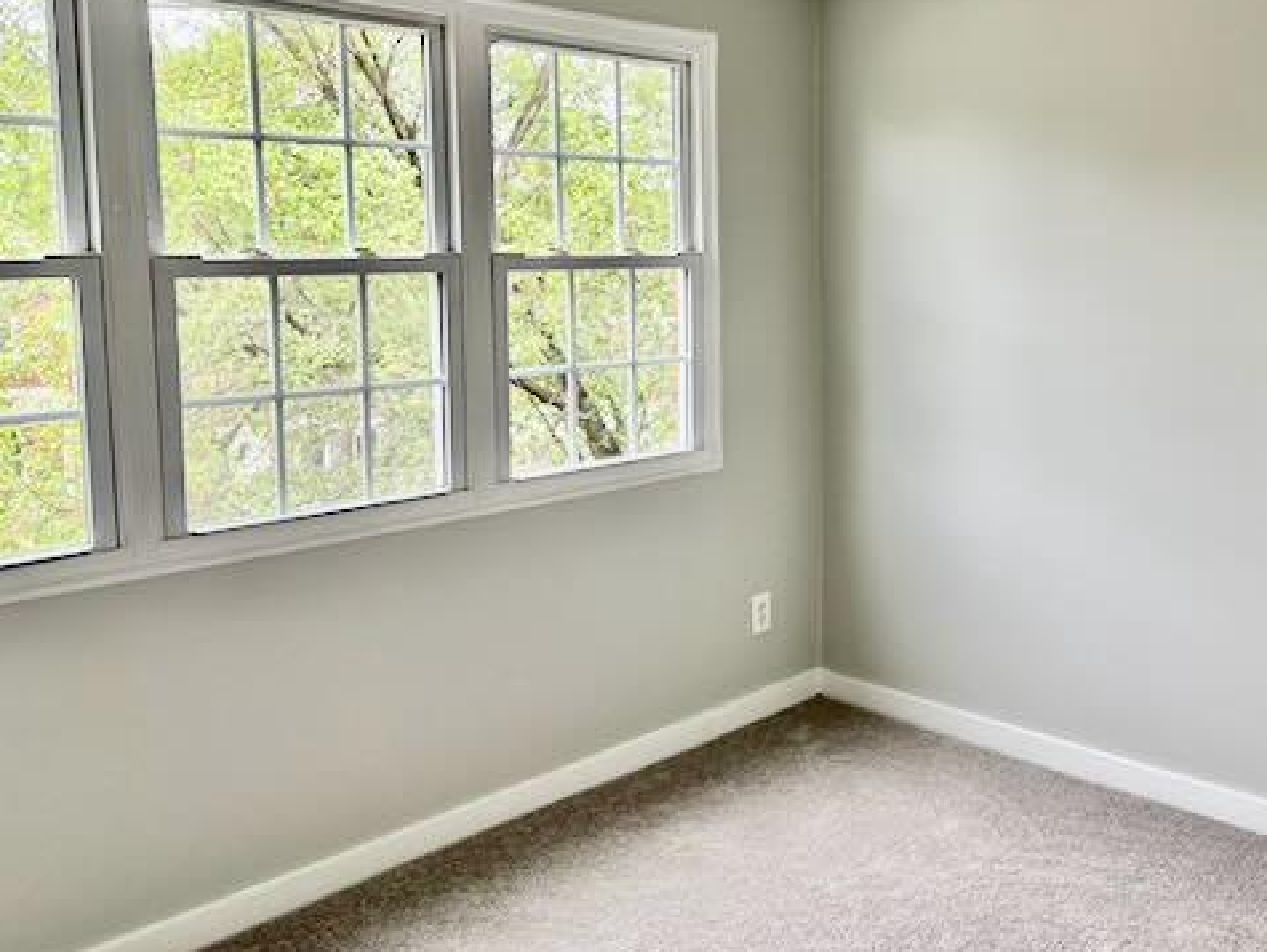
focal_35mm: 35
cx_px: 851
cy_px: 365
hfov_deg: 51.6
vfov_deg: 40.5
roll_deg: +0.3
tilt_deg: -5.2
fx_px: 1282
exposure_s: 1/120
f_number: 1.6
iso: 100
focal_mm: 5.96
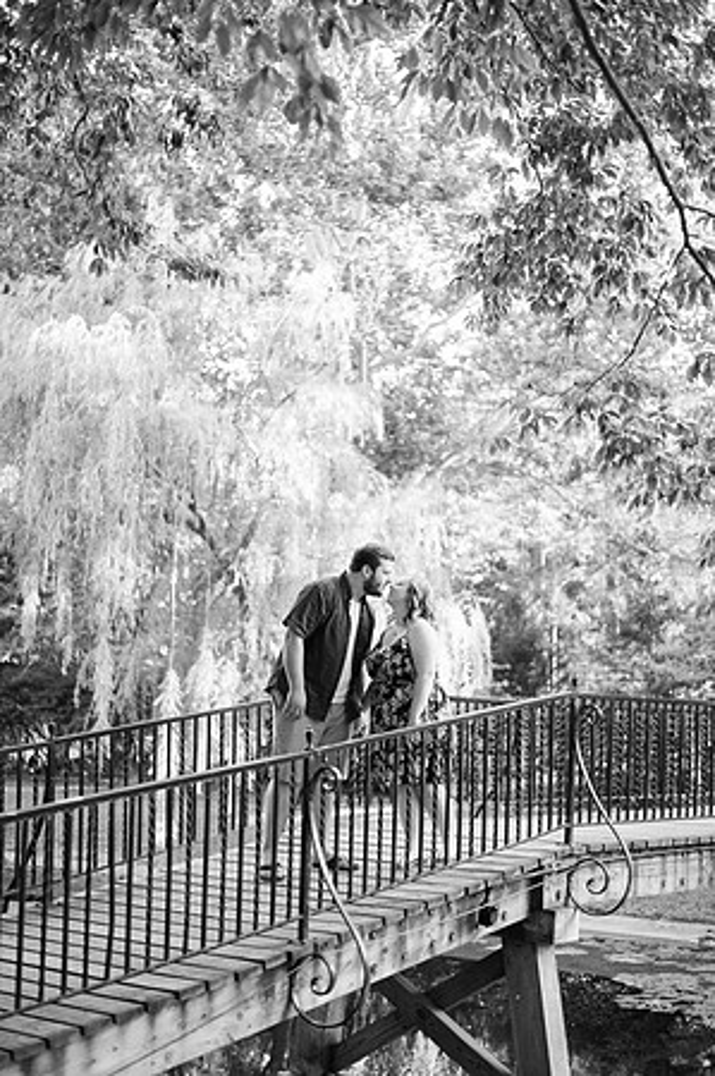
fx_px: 1493
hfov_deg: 26.9
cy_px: 538
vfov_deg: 39.6
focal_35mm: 50
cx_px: 358
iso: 640
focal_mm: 50
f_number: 1.8
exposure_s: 1/500
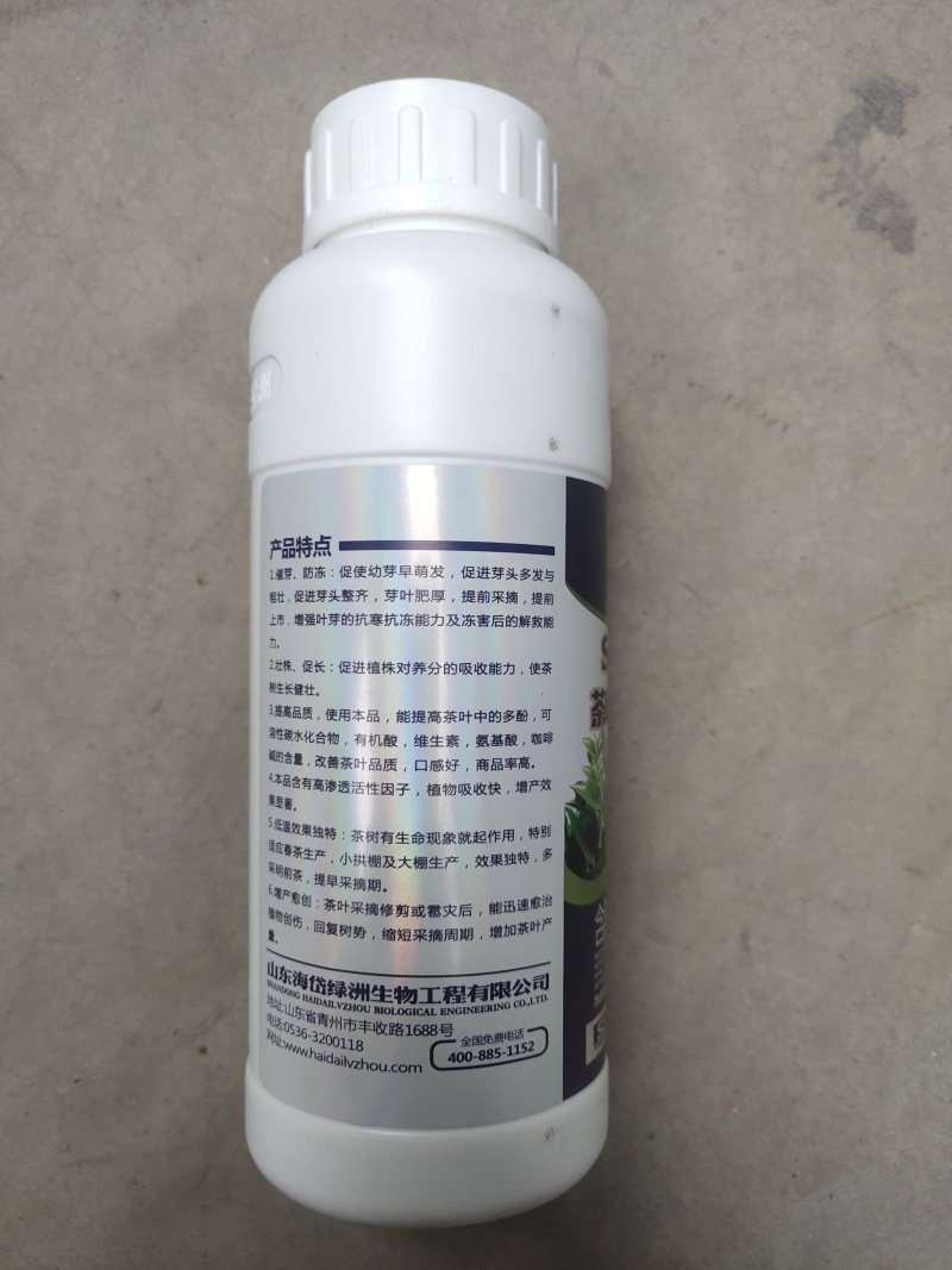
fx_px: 1064
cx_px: 476
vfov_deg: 61.7
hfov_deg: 48.2
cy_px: 635
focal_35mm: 29
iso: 50
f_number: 1.8
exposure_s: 1/169
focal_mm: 4.27
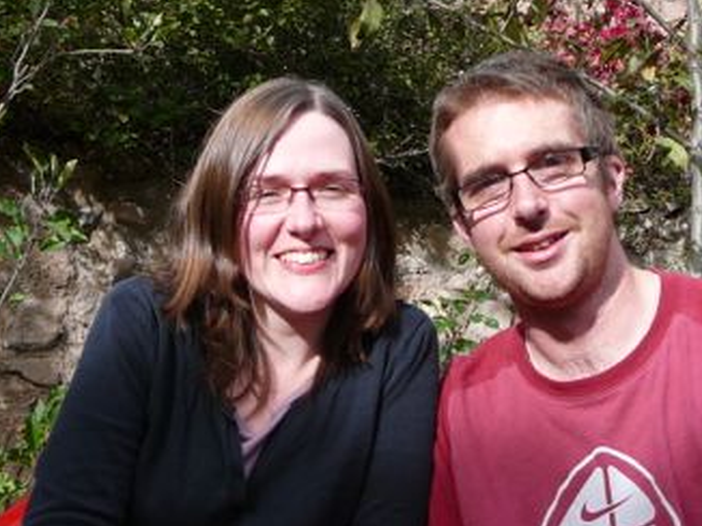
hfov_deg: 33.1
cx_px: 424
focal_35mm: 58
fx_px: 1175
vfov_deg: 25.2
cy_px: 281
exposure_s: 1/400
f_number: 2.8
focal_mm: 5.2
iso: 80
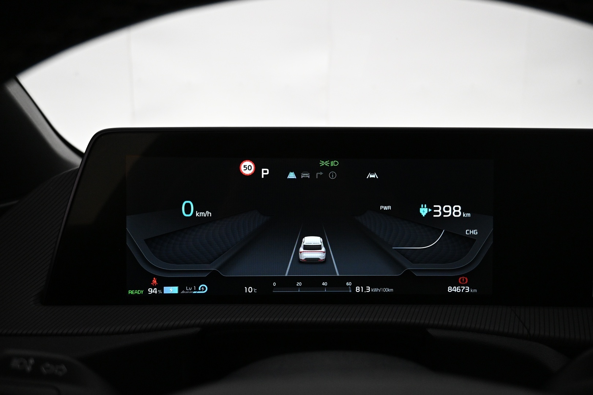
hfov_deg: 73.7
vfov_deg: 53.1
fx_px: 395
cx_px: 296
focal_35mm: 24
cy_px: 198
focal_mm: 16
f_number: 3.5
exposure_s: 1/80
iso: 1600
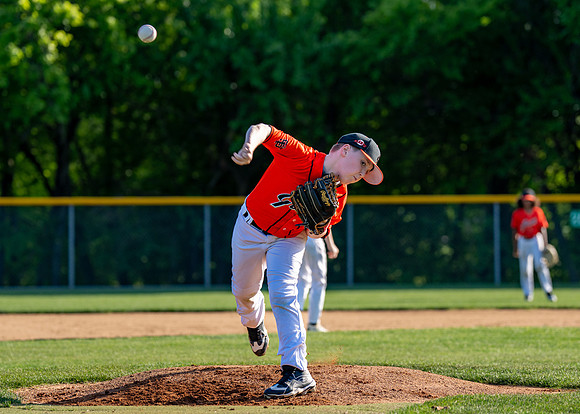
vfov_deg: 7.9
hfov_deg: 11.0
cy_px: 227
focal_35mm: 182
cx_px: 282
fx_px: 3004
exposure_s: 1/1000
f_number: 2.8
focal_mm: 122
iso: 100
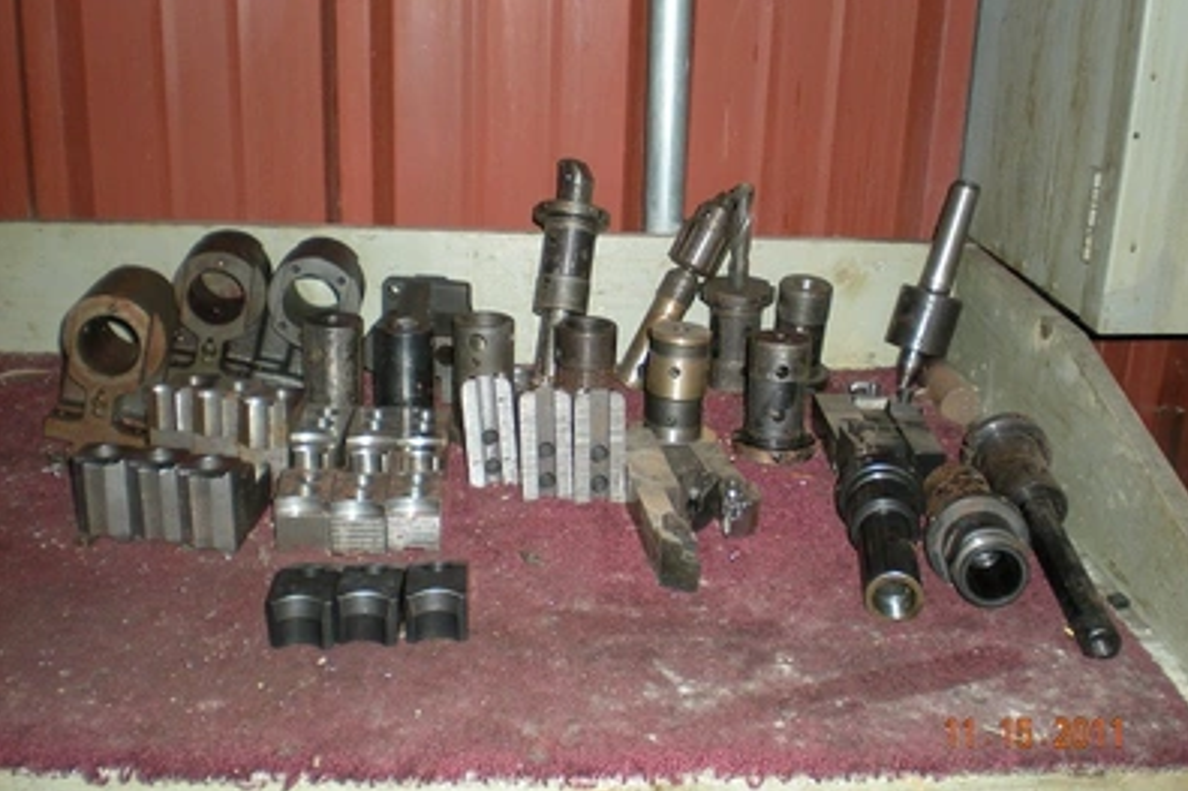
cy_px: 376
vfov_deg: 33.4
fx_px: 1319
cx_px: 599
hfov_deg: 48.5
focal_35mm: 40
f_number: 3.1
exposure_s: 1/60
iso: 129
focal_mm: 6.3
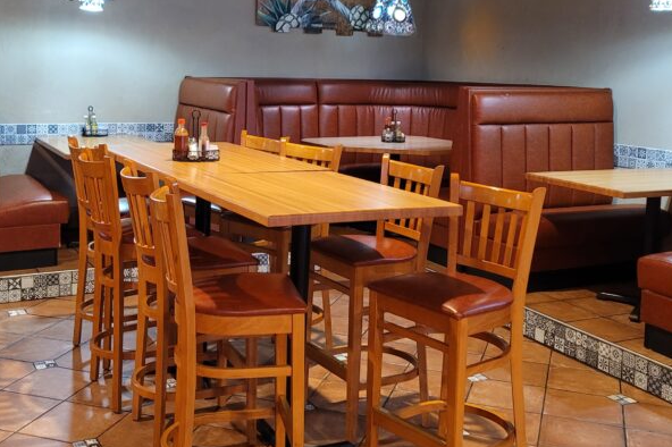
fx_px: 839
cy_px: 160
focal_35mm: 45
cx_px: 304
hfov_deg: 43.6
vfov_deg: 29.7
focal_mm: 7
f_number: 1.8
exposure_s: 1/40
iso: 640
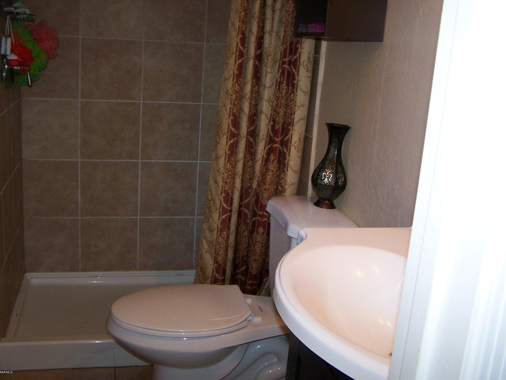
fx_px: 585
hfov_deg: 46.8
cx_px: 252
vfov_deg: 35.9
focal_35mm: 40
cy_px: 185
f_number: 2.8
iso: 160
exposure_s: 1/60
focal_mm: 6.3
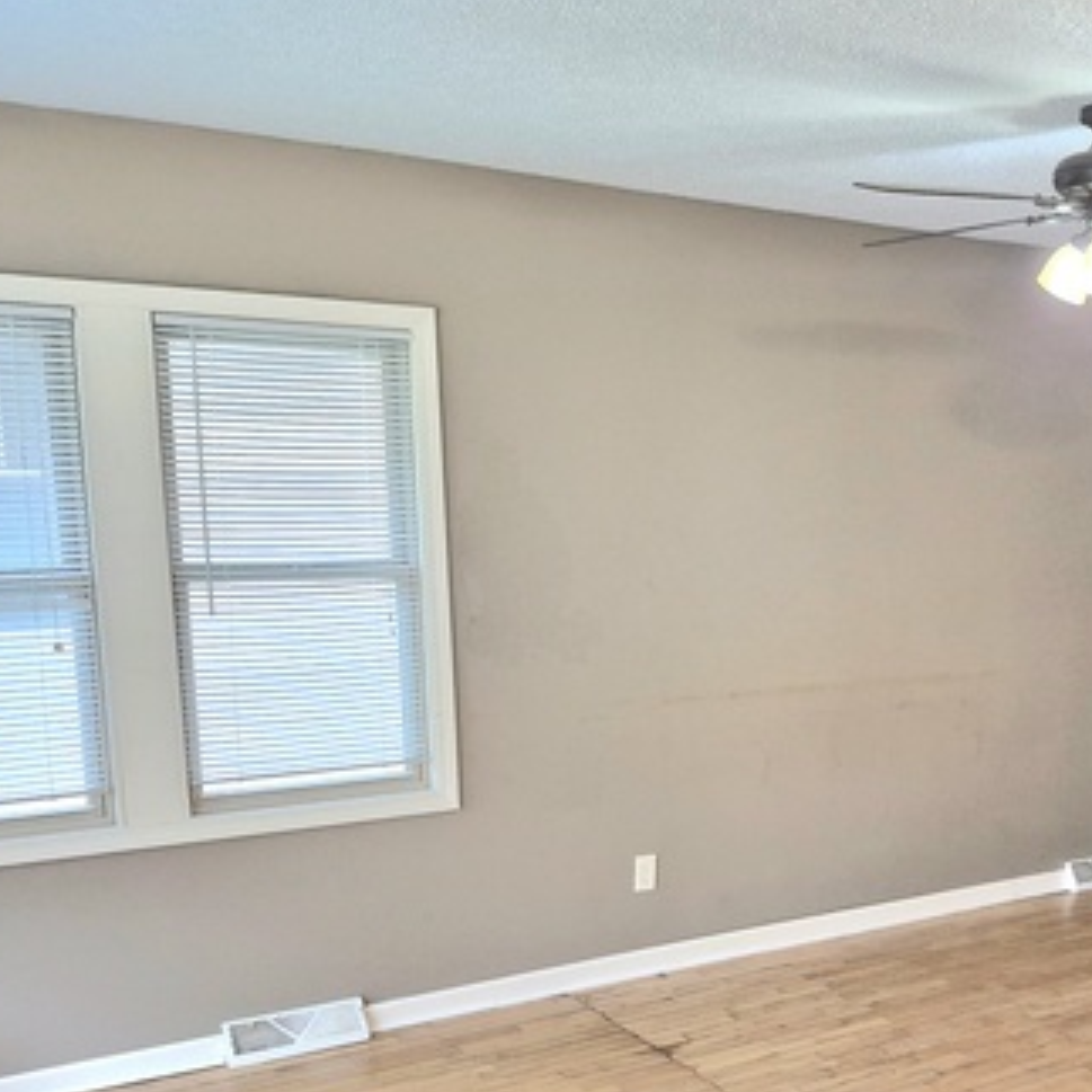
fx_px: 1499
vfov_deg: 39.4
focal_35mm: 42
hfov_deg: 38.6
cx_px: 860
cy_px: 747
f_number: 1.8
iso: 200
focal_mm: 5.4
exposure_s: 1/120
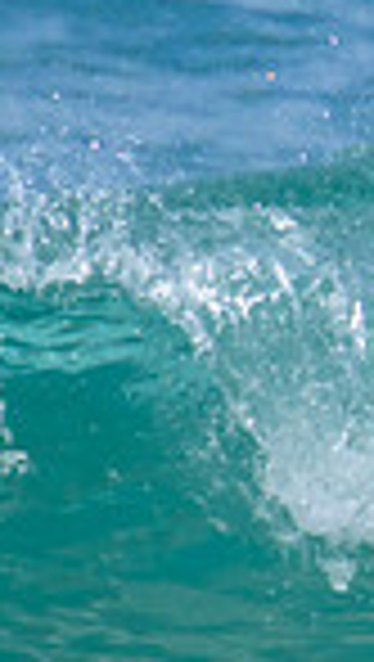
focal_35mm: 4520
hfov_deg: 0.3
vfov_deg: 0.5
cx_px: 1322
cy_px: 277
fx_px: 79461
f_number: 11
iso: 640
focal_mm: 800
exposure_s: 1/2000
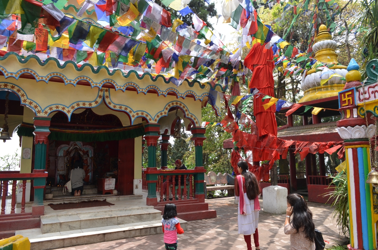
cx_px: 189
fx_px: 283
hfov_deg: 67.5
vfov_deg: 47.7
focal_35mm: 27
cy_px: 125
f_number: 8
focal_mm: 18
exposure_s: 1/250
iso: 200
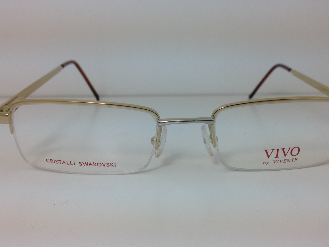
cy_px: 123
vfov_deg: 36.8
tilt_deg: -14.8
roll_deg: +0.4
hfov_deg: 47.8
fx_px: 371
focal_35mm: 39
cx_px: 177
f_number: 2.4
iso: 50
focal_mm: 4.12
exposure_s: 1/212
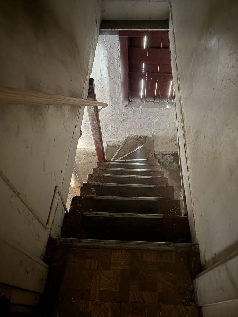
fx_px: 229
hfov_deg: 54.9
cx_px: 123
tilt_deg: -56.3
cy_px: 163
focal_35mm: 25
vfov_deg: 69.4
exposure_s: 1/5
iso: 2000
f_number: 1.78
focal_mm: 6.76
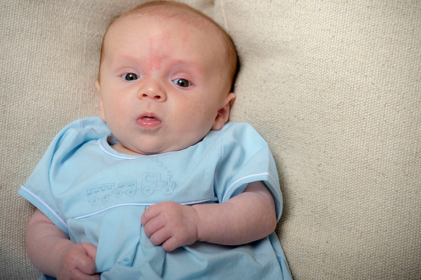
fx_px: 2162
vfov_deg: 7.4
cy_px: 140
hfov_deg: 11.1
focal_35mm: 185
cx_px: 210
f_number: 5.6
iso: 250
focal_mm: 185
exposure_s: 1/200
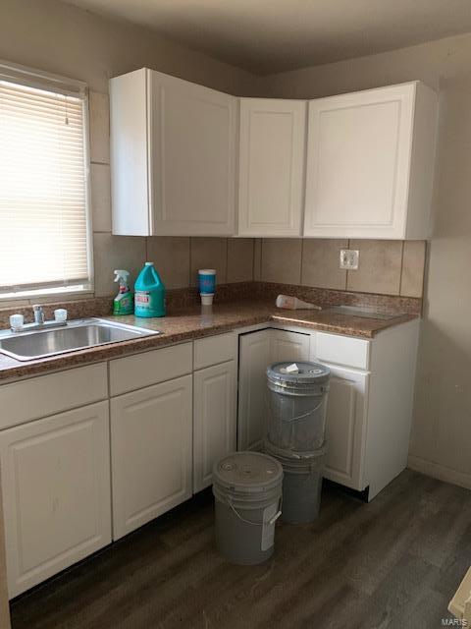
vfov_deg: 67.3
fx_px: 472
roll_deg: +0.0
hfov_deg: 53.1
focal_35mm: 26
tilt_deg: -7.5
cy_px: 314
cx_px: 236
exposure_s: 1/30
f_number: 1.8
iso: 500
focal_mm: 4.25
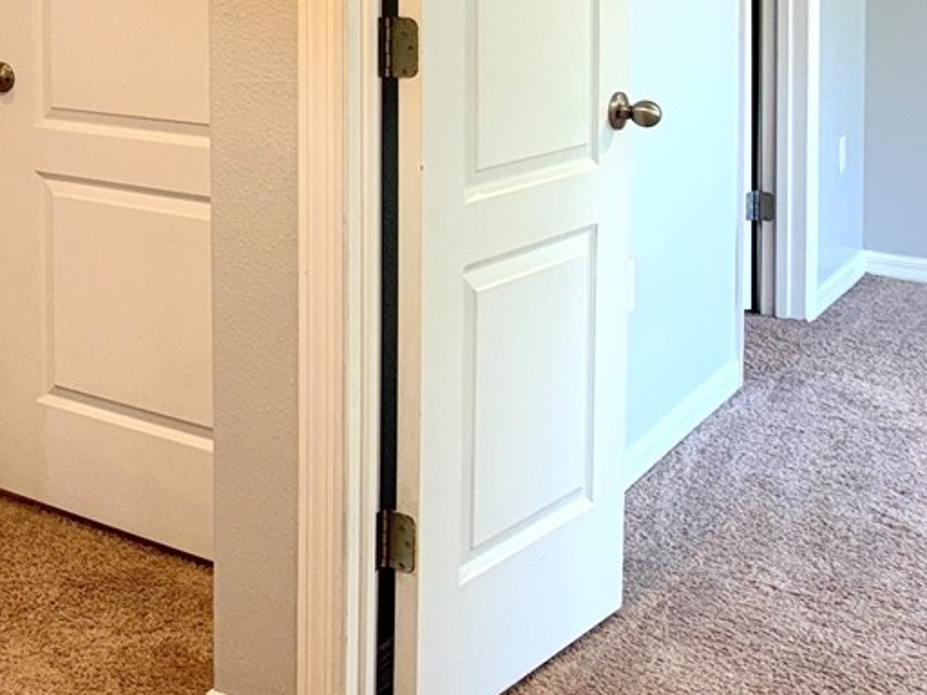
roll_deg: +0.8
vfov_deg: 18.9
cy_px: -71
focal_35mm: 75
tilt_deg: -0.5
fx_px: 2008
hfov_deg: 22.3
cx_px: -382
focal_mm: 6.76
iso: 50
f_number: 1.78
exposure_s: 1/29
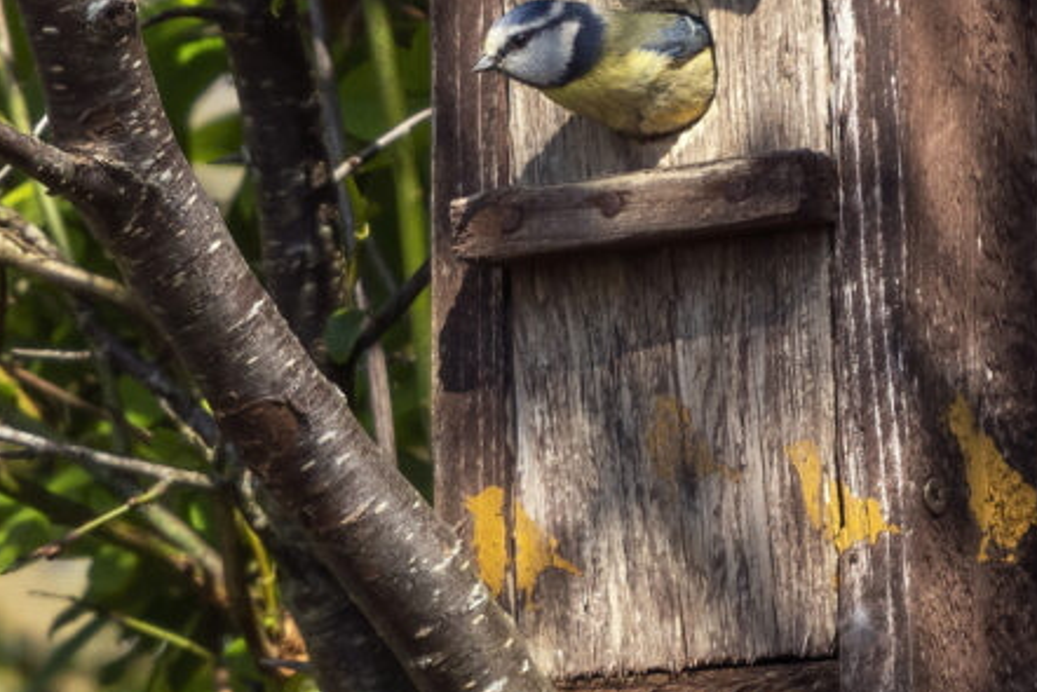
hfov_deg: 3.7
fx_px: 15876
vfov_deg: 2.5
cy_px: 140
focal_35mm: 551
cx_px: 469
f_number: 7.1
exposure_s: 1/2000
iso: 500
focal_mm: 159
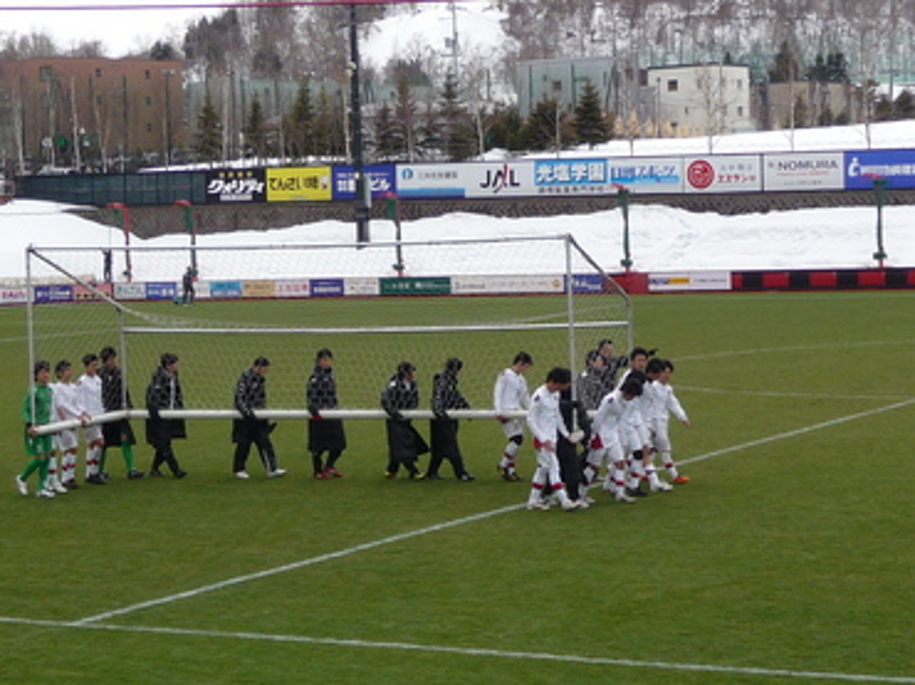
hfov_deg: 21.3
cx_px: 401
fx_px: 2430
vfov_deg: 16.0
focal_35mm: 92
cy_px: 298
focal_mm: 8
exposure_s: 1/640
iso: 100
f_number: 4.2
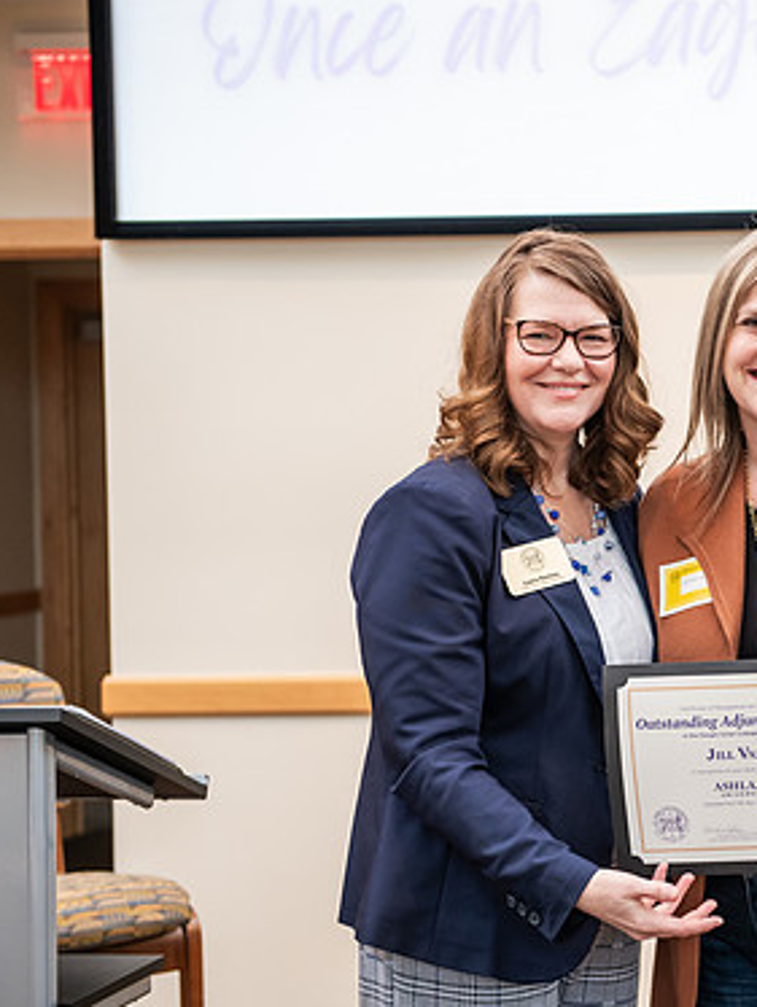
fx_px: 2388
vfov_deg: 23.8
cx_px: 700
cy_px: 518
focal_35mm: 82
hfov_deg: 17.7
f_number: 3.5
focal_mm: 55
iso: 1000
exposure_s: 1/160
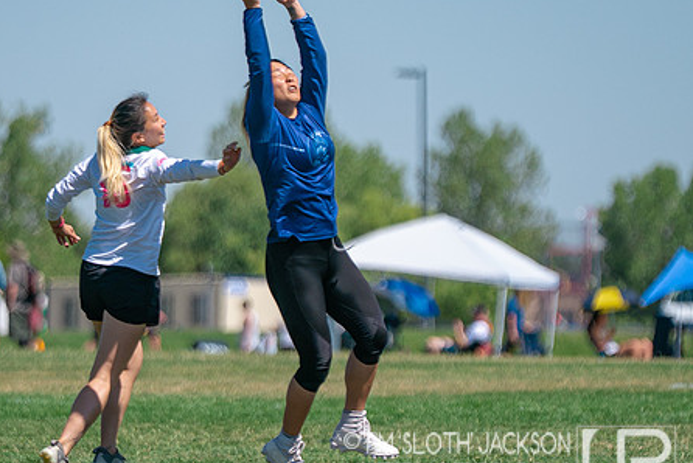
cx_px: 290
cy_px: 205
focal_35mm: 492
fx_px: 9477
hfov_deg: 4.2
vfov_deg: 2.8
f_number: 2.8
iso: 250
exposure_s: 1/5000
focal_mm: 200
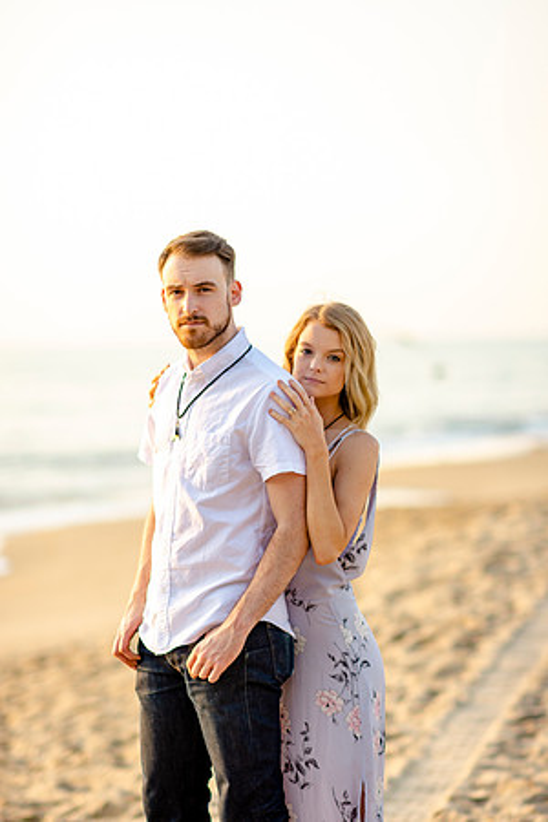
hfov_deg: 10.8
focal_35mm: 128
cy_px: 411
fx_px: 2911
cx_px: 274
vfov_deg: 16.1
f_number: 1.8
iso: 125
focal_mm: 85
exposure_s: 1/800
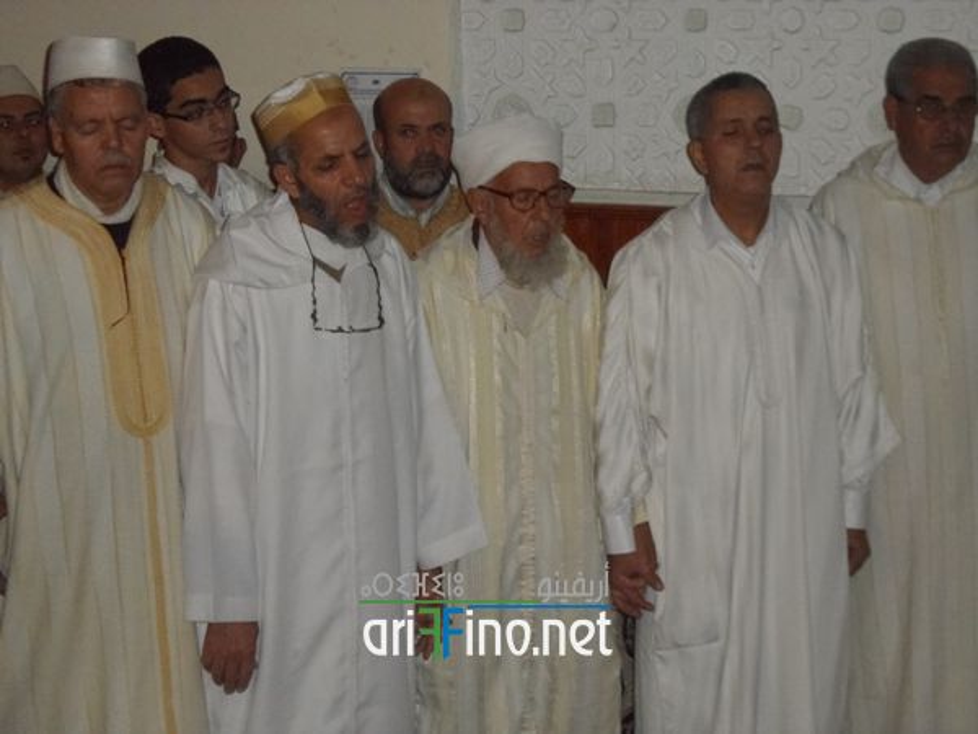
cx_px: 489
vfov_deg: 18.0
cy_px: 367
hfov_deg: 23.8
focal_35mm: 82
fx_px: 2317
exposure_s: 1/45
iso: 640
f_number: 4.4
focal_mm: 15.4
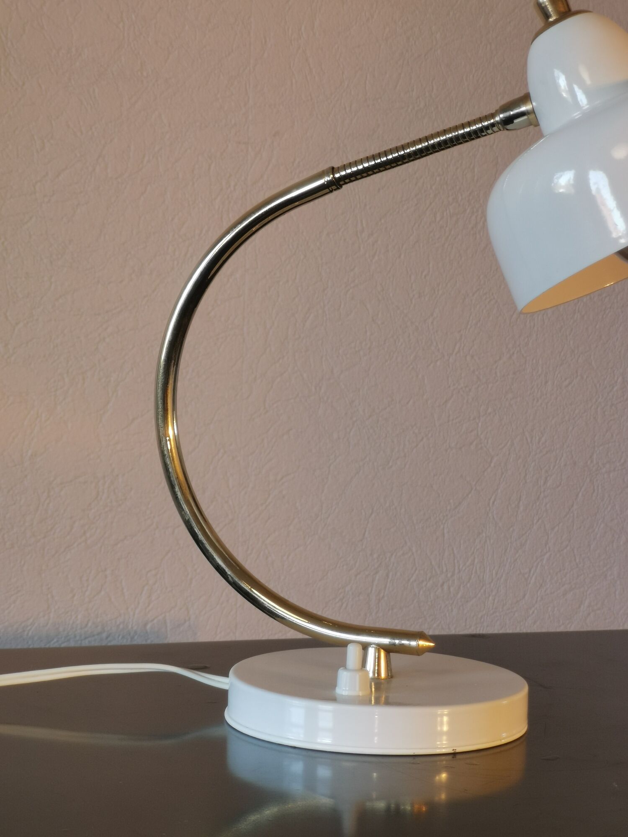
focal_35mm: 81
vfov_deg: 24.1
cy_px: 418
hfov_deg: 18.2
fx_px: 1959
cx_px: 314
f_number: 2.4
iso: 100
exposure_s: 1/50
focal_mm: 7.48
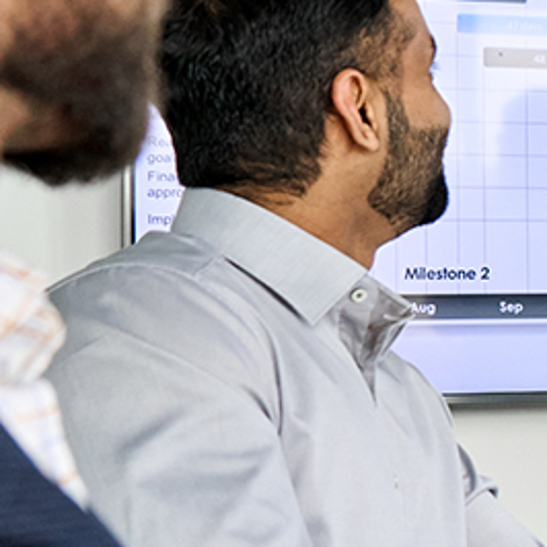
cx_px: 1141
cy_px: 286
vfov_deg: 14.7
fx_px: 2127
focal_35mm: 119
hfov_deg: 12.6
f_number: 5
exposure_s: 1/400
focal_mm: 31
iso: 2000
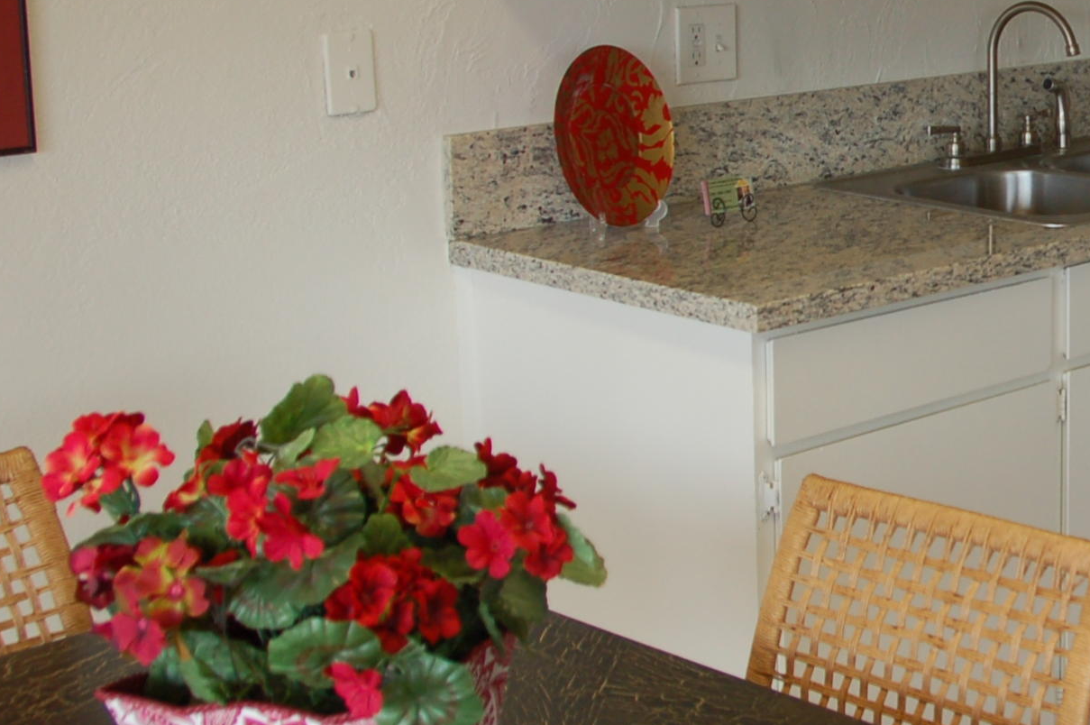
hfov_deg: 27.8
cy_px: 193
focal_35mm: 67
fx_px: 2027
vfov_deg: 20.1
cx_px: 1168
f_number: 4.5
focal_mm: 18
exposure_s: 1/80
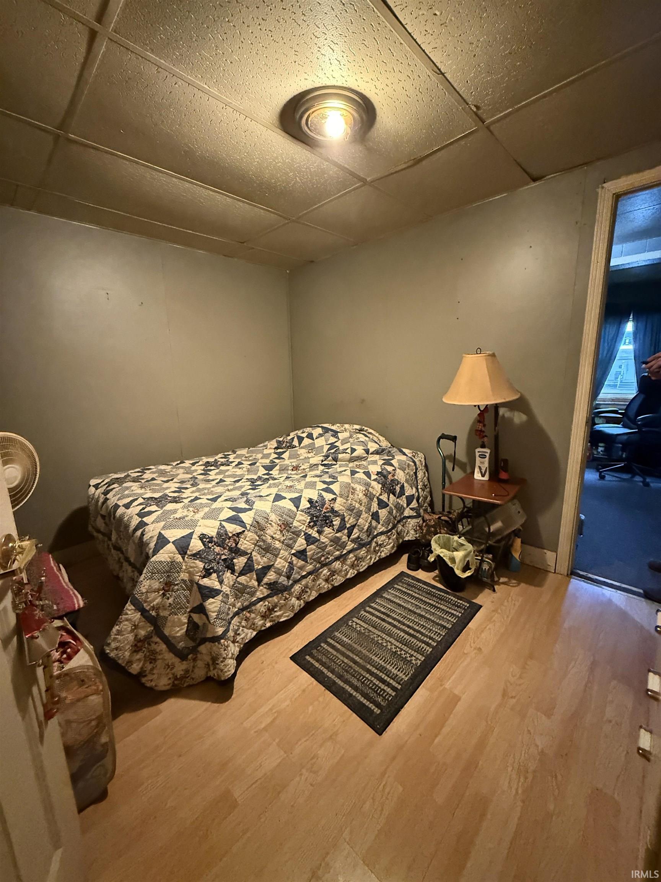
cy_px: 441
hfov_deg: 85.7
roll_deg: +1.2
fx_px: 356
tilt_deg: -10.6
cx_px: 330
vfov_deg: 102.1
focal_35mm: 14
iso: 1250
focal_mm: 2.22
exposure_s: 1/40
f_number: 2.2
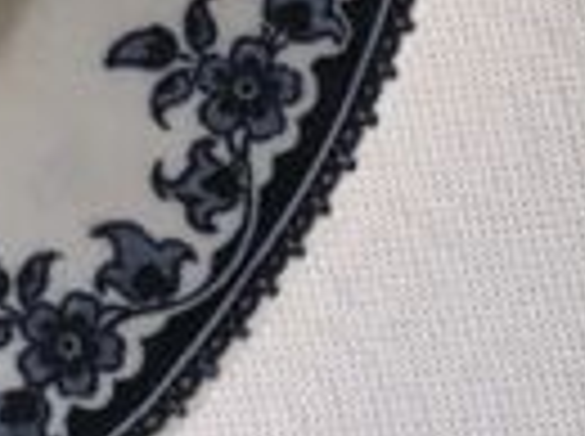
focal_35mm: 143
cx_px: -504
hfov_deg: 12.5
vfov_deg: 9.8
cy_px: -337
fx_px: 2412
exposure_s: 1/33
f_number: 2.2
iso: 25
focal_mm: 4.15
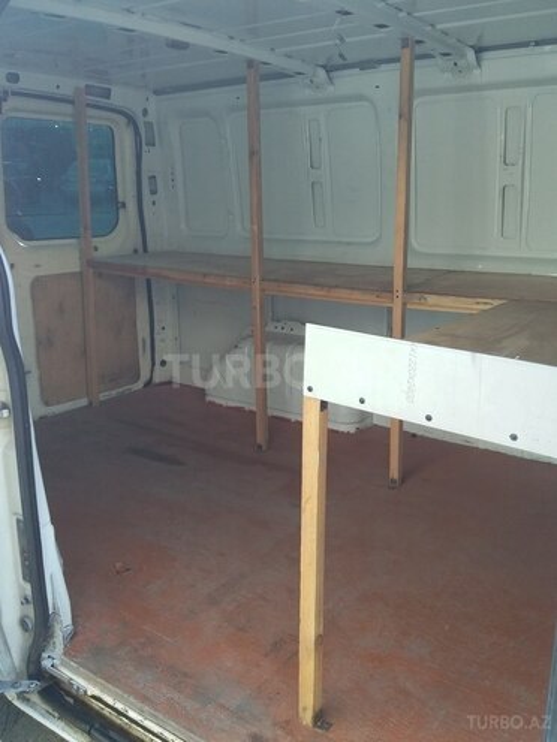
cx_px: 278
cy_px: 371
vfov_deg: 58.4
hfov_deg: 45.4
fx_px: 665
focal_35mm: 31
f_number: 2.2
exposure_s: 1/100
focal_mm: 3.3
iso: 50
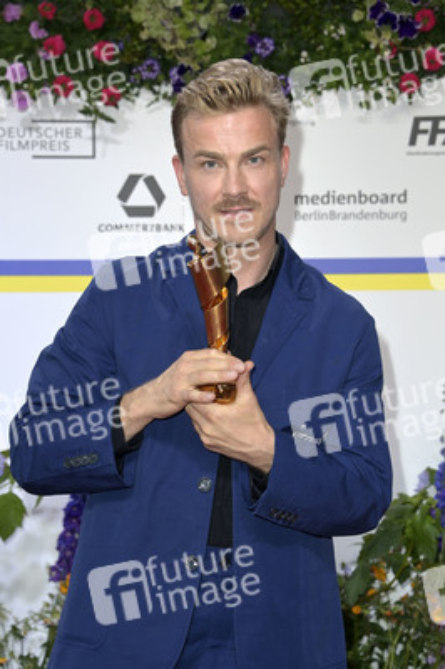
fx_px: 1709
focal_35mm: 92
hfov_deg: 14.8
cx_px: 222
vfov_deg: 22.2
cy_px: 334
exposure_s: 1/250
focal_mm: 92
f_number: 6.3
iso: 800
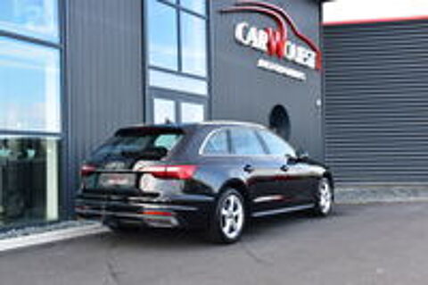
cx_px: 214
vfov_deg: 34.1
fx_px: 463
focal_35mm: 39
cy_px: 142
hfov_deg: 49.6
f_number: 8
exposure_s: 1/80
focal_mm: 26
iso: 400
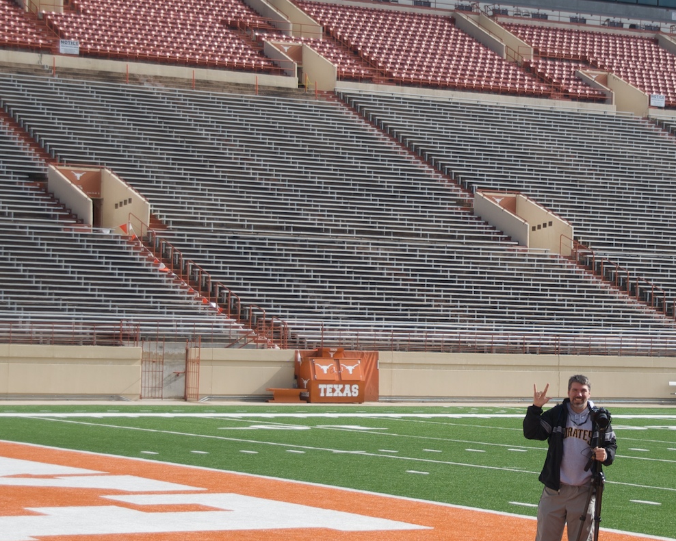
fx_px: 2440
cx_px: 555
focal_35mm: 122
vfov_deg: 12.6
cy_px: 286
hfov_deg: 15.7
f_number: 4.8
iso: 100
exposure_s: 1/500
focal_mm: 44
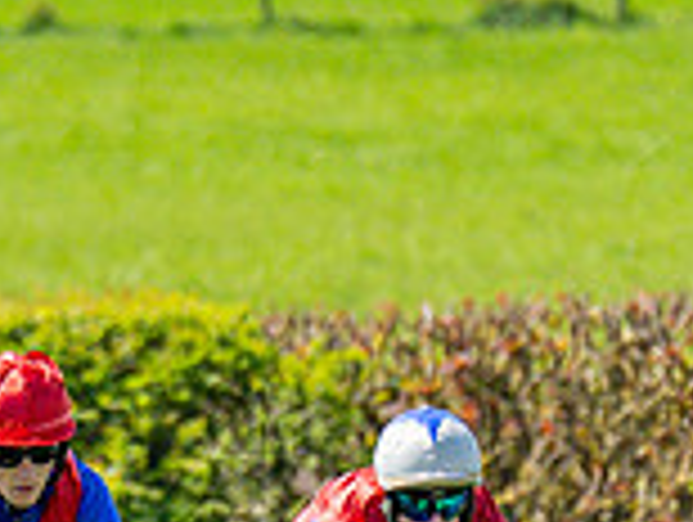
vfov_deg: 0.8
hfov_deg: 1.1
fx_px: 36493
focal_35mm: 1820
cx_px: 32
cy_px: 868
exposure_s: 1/2500
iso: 400
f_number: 4
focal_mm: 200
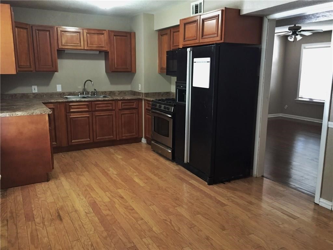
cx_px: 166
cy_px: 125
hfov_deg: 61.7
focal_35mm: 29
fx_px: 279
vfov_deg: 48.2
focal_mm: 4.15
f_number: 2.2
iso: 250
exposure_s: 1/15
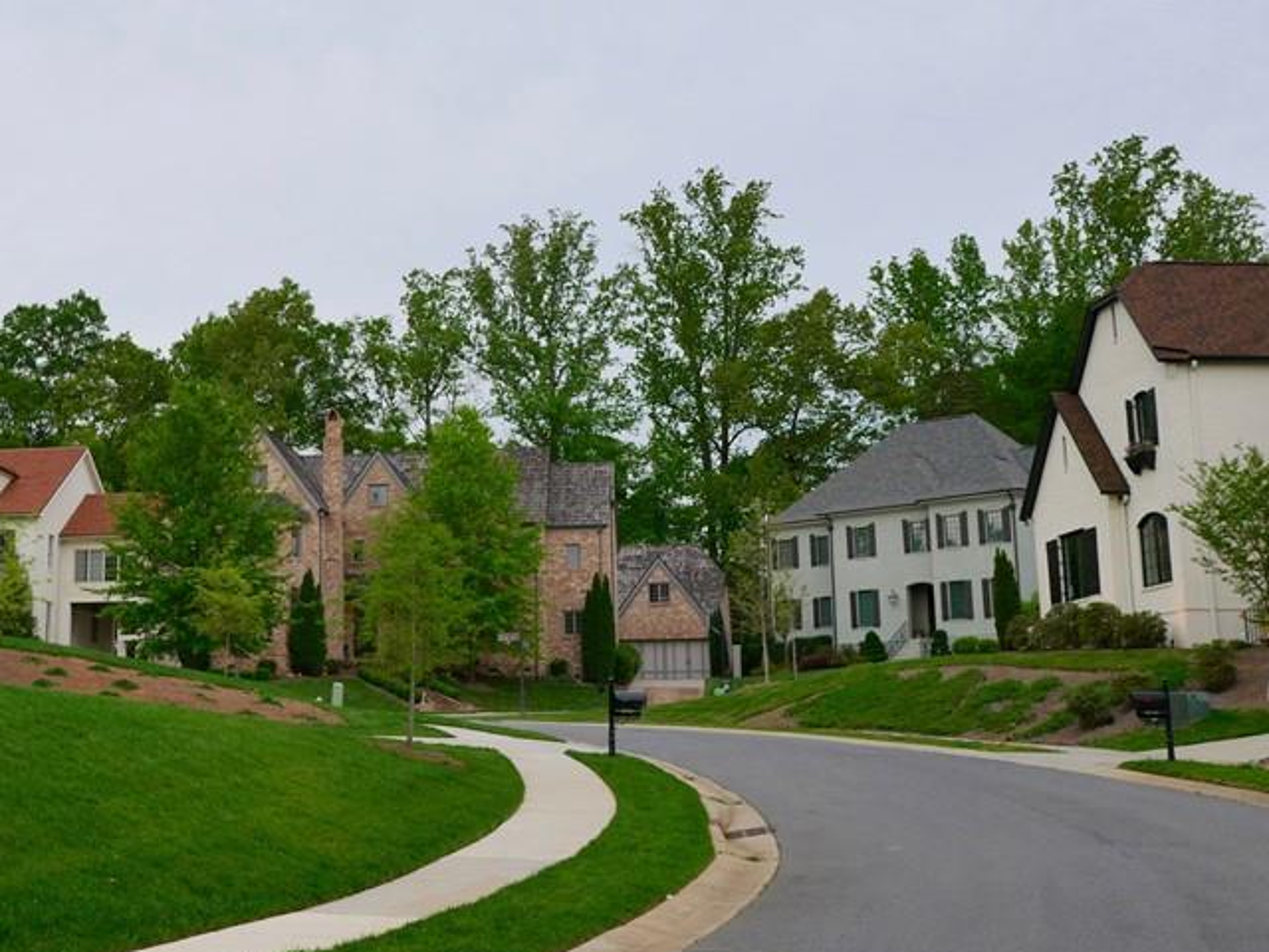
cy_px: 411
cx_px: 317
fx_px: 1760
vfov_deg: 30.2
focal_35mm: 48
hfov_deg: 38.6
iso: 200
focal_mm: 15
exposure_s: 1/320
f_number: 2.8
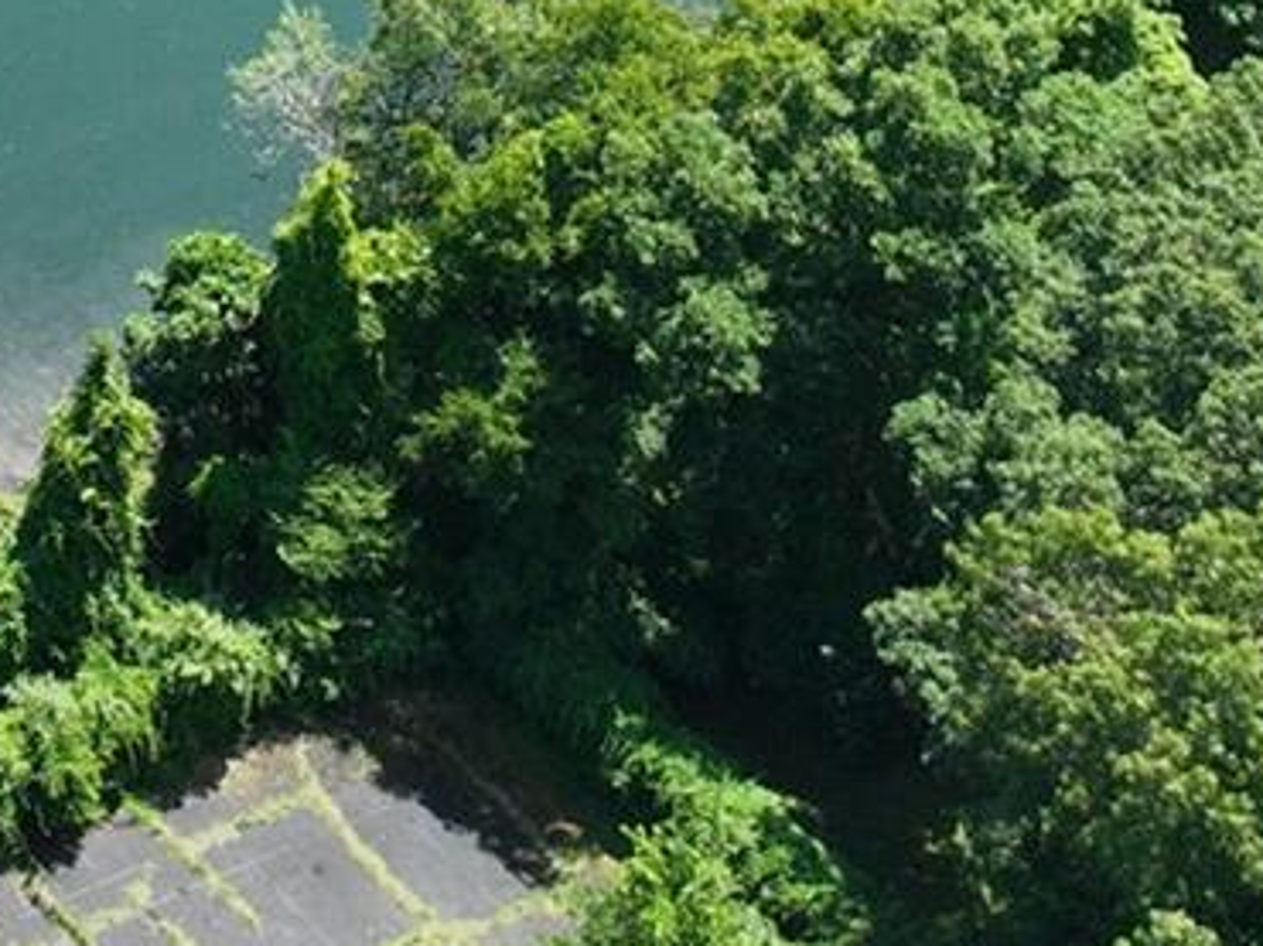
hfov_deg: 13.4
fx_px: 4849
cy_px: -1243
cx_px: -980
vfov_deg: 9.9
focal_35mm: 133
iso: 100
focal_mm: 12.29
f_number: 3.2
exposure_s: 1/2000
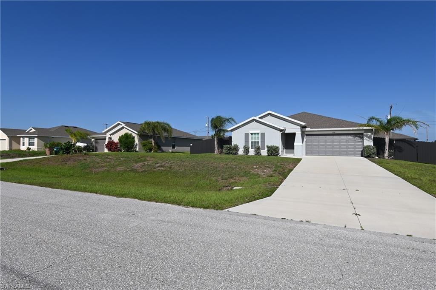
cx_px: 218
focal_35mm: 18
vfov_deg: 67.3
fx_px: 218
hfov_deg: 90.0
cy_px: 145
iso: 100
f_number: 8
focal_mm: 12
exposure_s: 1/500
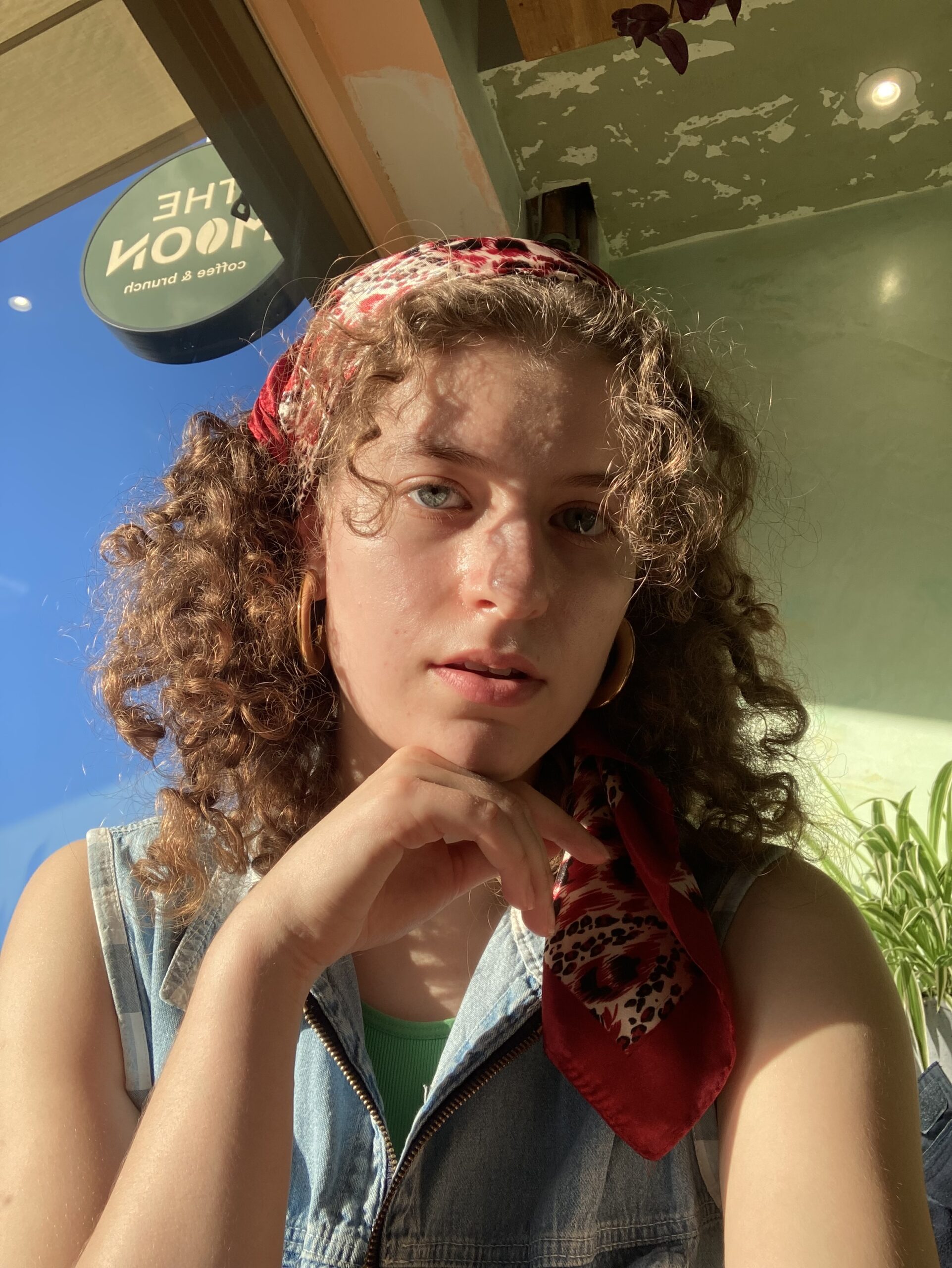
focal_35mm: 32
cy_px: 634
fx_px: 1172
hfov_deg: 44.2
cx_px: 476
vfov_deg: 56.8
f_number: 2.2
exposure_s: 1/523
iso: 20
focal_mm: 2.87
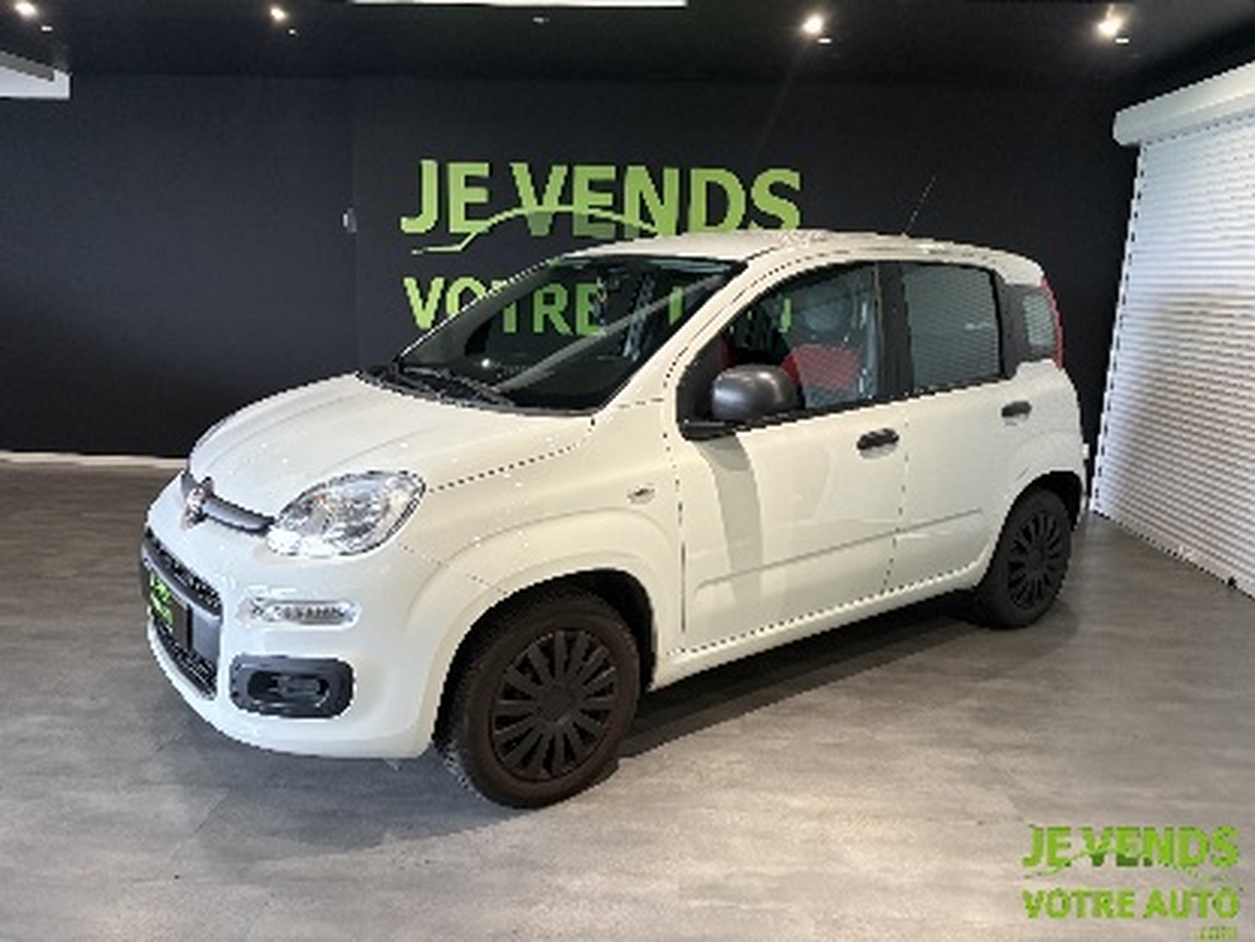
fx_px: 943
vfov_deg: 53.1
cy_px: 471
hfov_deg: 67.3
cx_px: 628
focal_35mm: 26
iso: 320
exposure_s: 1/50
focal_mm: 5.96
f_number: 1.6
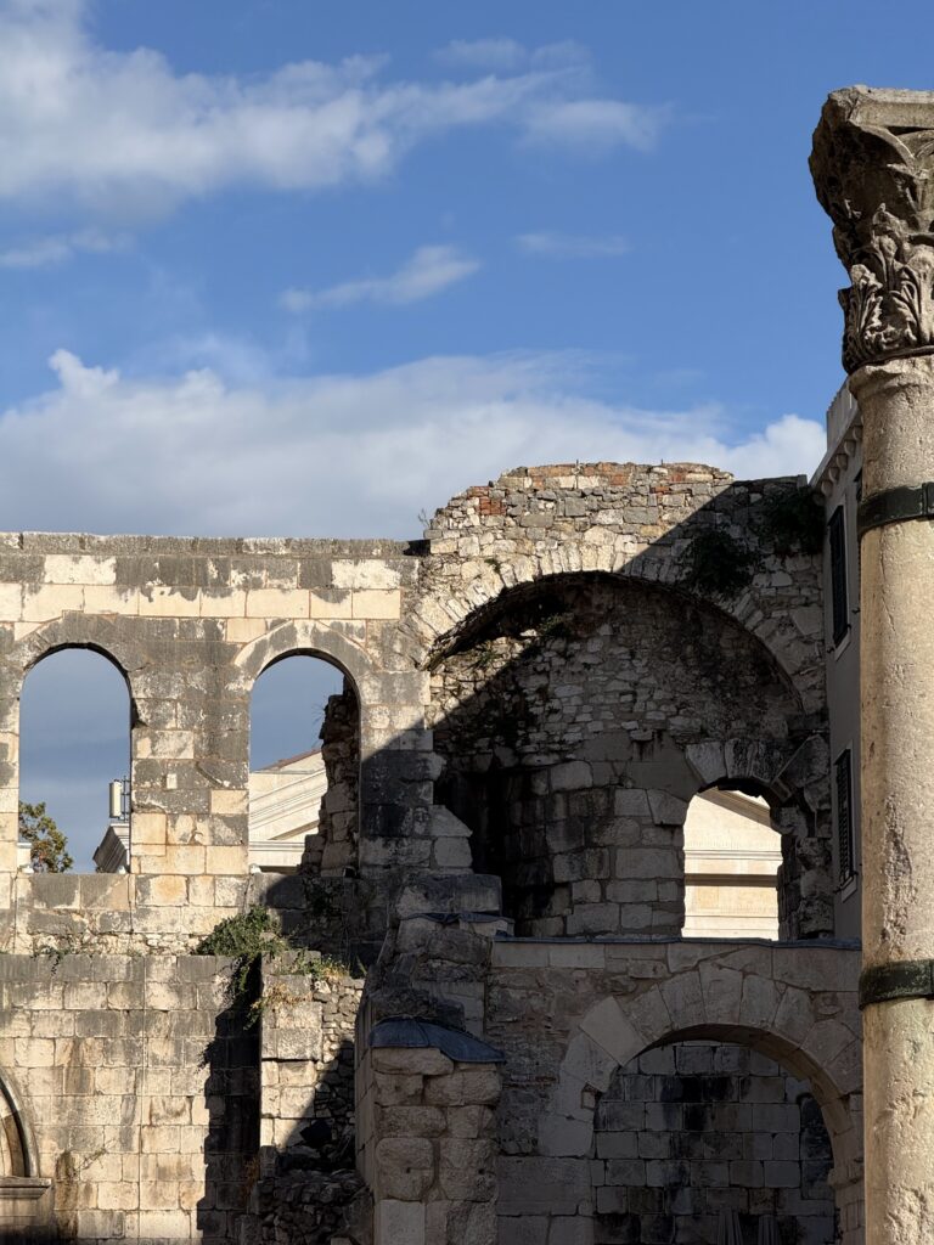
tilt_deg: +11.6
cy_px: 622
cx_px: 467
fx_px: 4317
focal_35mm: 120
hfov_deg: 12.3
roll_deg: +0.0
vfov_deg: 16.4
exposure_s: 1/2083
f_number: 2.8
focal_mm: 15.66
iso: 50
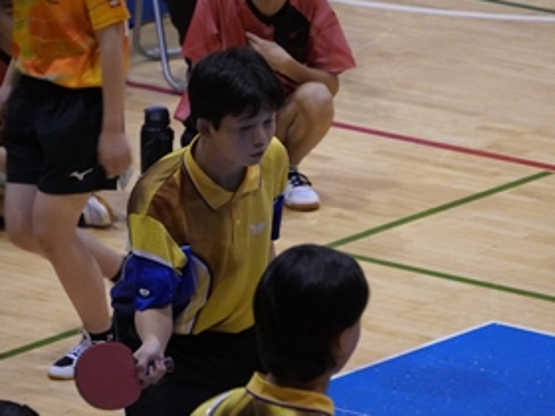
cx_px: 309
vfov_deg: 3.4
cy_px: 174
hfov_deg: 4.6
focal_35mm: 433
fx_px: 6942
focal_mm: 210
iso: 6400
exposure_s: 1/250
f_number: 6.3
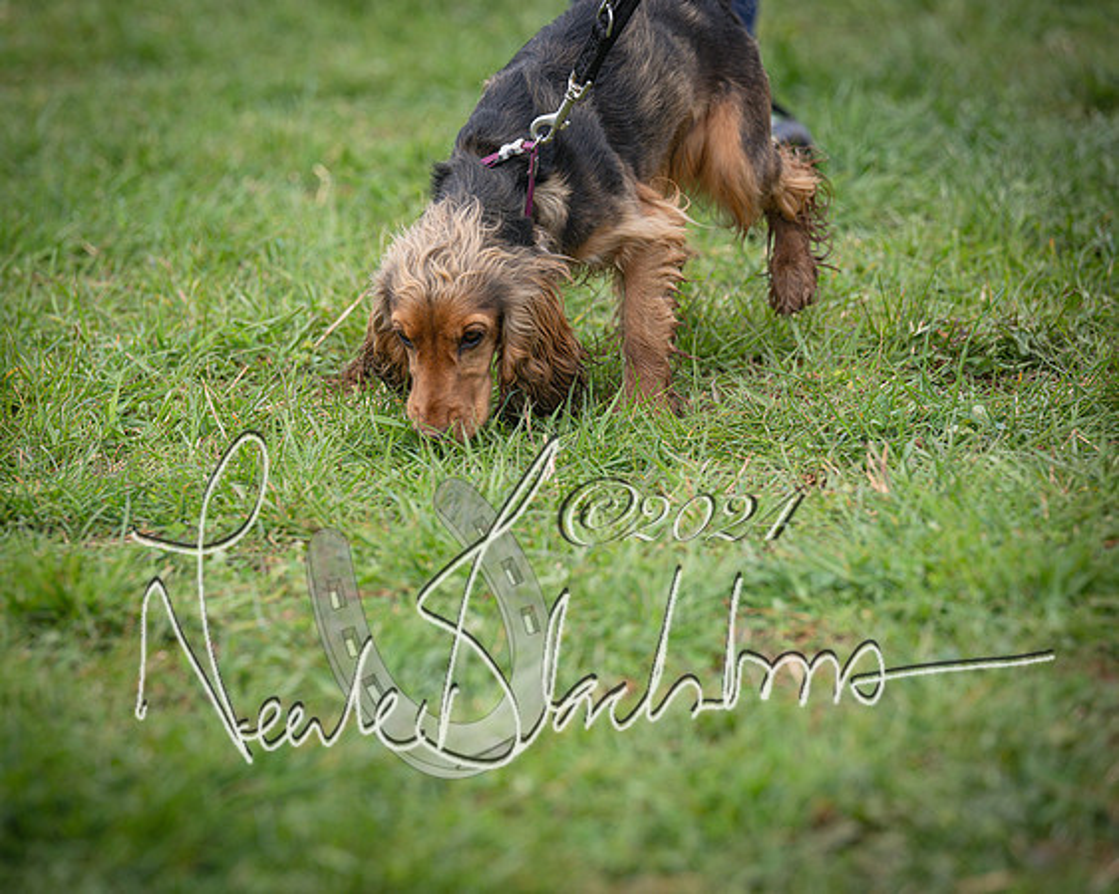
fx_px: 5593
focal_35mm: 169
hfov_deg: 11.4
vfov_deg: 9.1
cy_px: 447
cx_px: 560
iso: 400
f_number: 4
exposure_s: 1/2000
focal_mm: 150
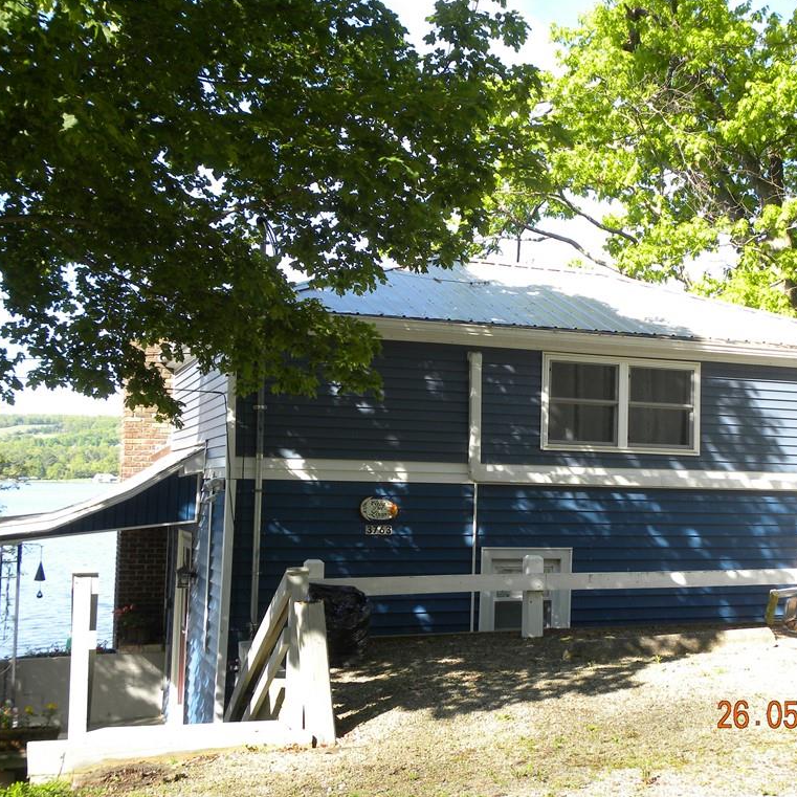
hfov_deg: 38.0
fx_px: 1146
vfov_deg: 38.3
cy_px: 396
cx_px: 510
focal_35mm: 44
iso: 64
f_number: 4
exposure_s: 1/134
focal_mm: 6.6
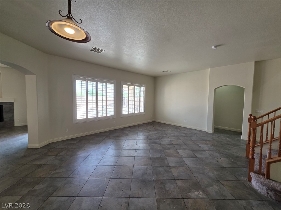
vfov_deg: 89.9
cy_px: 105
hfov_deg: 106.2
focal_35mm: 13
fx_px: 106
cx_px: 140
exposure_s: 1/120
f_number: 1.9
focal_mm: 2.2
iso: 125
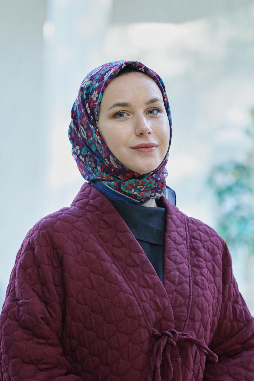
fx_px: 1217
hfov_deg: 11.9
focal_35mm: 115
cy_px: 190
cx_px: 127
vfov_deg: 17.8
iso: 500
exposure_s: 1/125
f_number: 4.5
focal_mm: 115
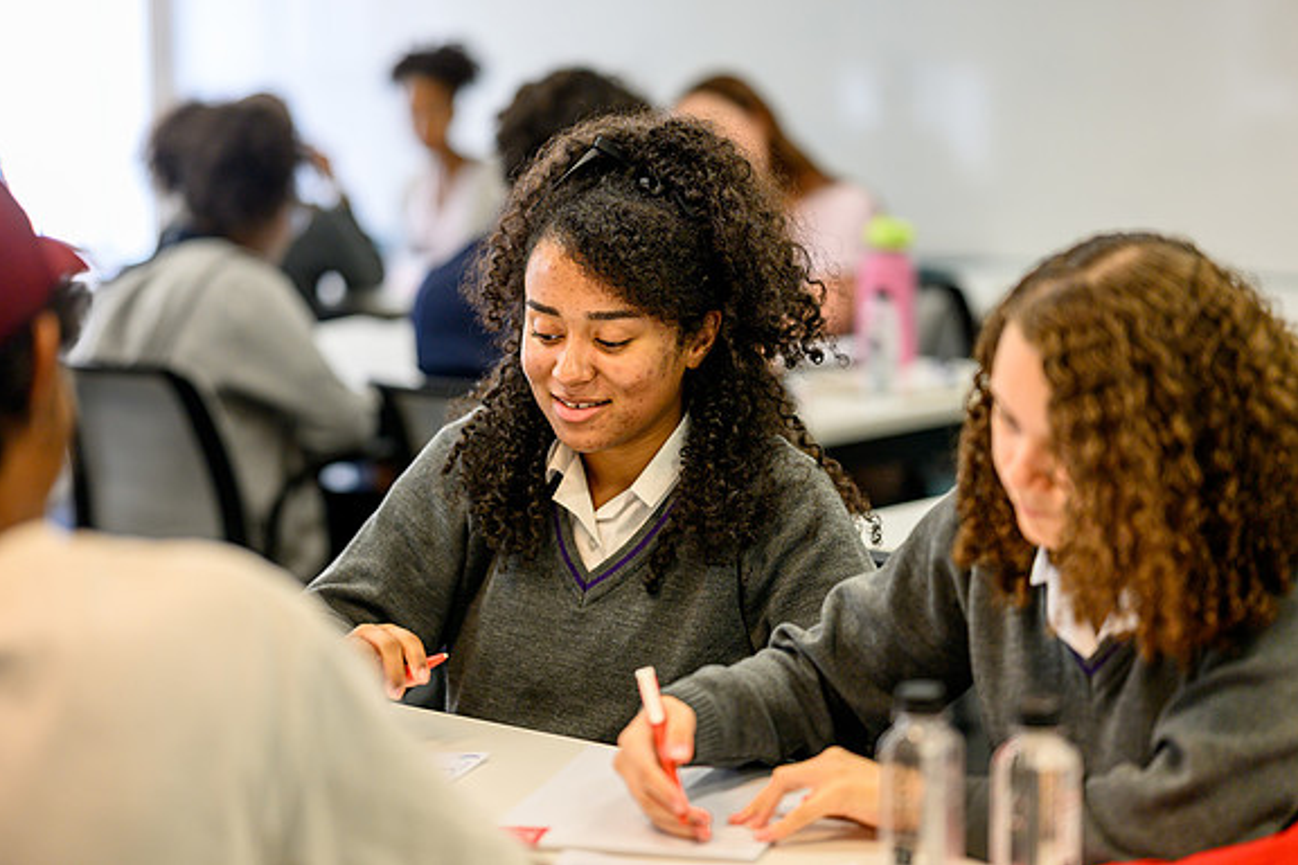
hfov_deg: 23.6
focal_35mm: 86
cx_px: 647
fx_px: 3101
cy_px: 431
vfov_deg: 15.9
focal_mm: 85
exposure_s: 1/320
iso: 640
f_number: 1.8
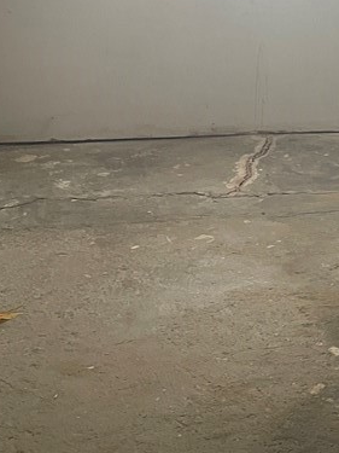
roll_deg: -2.5
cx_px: 427
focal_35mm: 71
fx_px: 928
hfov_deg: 19.3
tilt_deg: -7.8
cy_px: 47
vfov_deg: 26.5
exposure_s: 1/60
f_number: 1.6
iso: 125
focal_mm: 4.2
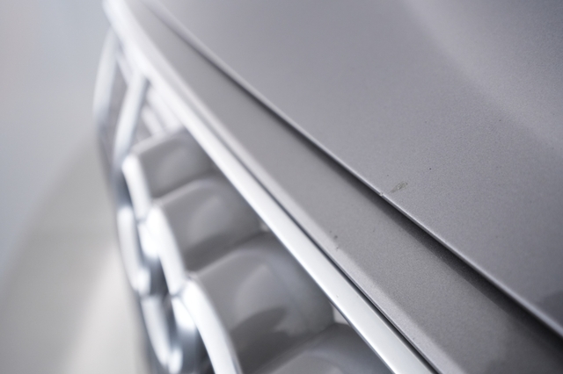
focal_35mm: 28
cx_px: 282
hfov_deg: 65.5
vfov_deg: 46.4
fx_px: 438
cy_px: 187
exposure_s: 1/100
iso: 2500
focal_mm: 28
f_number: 4.5
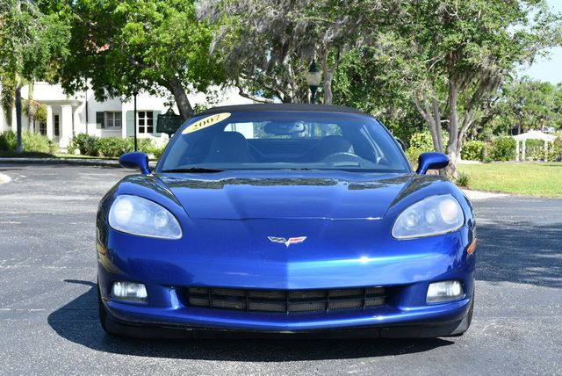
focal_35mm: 68
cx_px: 281
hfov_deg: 29.6
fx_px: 1062
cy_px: 188
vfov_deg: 20.1
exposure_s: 1/250
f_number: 7.1
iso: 200
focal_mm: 34
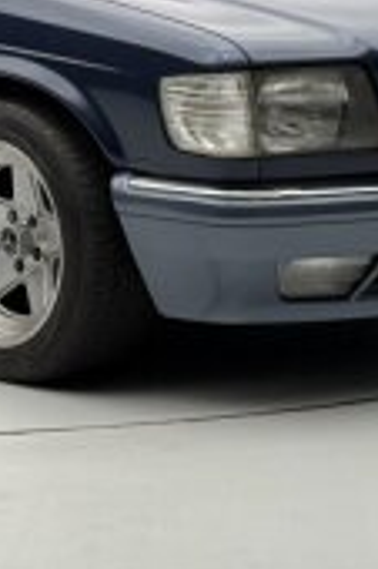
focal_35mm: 188
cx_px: -20
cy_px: 211
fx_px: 2967
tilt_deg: -9.1
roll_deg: +0.4
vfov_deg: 10.9
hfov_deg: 7.3
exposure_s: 1/81
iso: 100
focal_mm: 6.76
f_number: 1.78
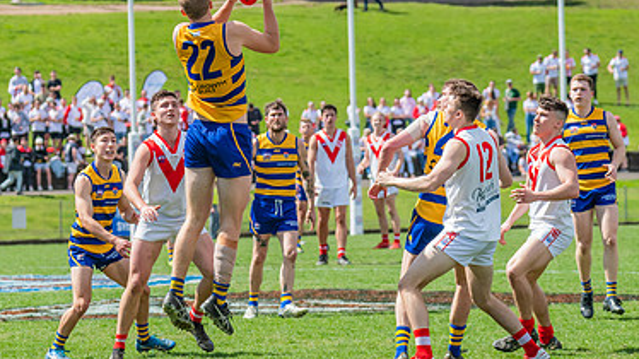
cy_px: 128
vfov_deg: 4.1
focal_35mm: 294
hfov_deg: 7.3
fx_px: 4979
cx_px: 212
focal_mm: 170
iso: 800
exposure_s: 1/1600
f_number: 7.1
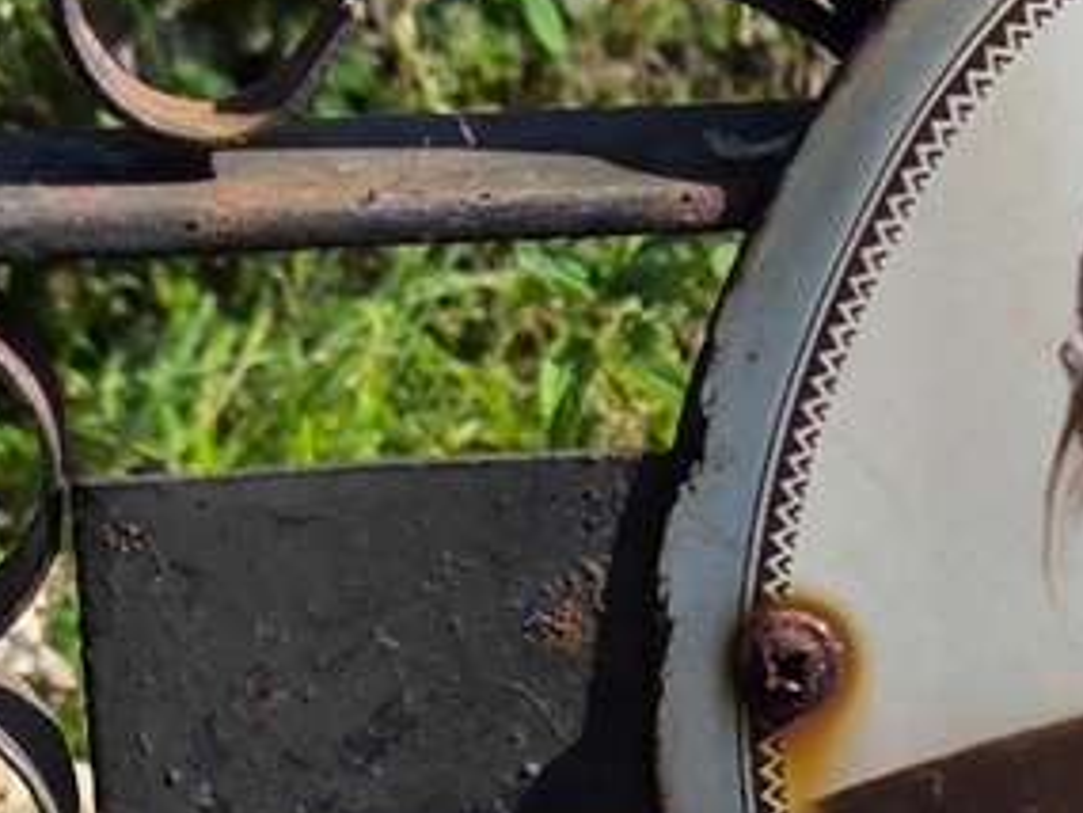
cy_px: 718
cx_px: 823
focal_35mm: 140
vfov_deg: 10.6
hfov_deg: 14.0
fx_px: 4382
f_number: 1.7
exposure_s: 1/1118
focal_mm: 4.71
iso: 50
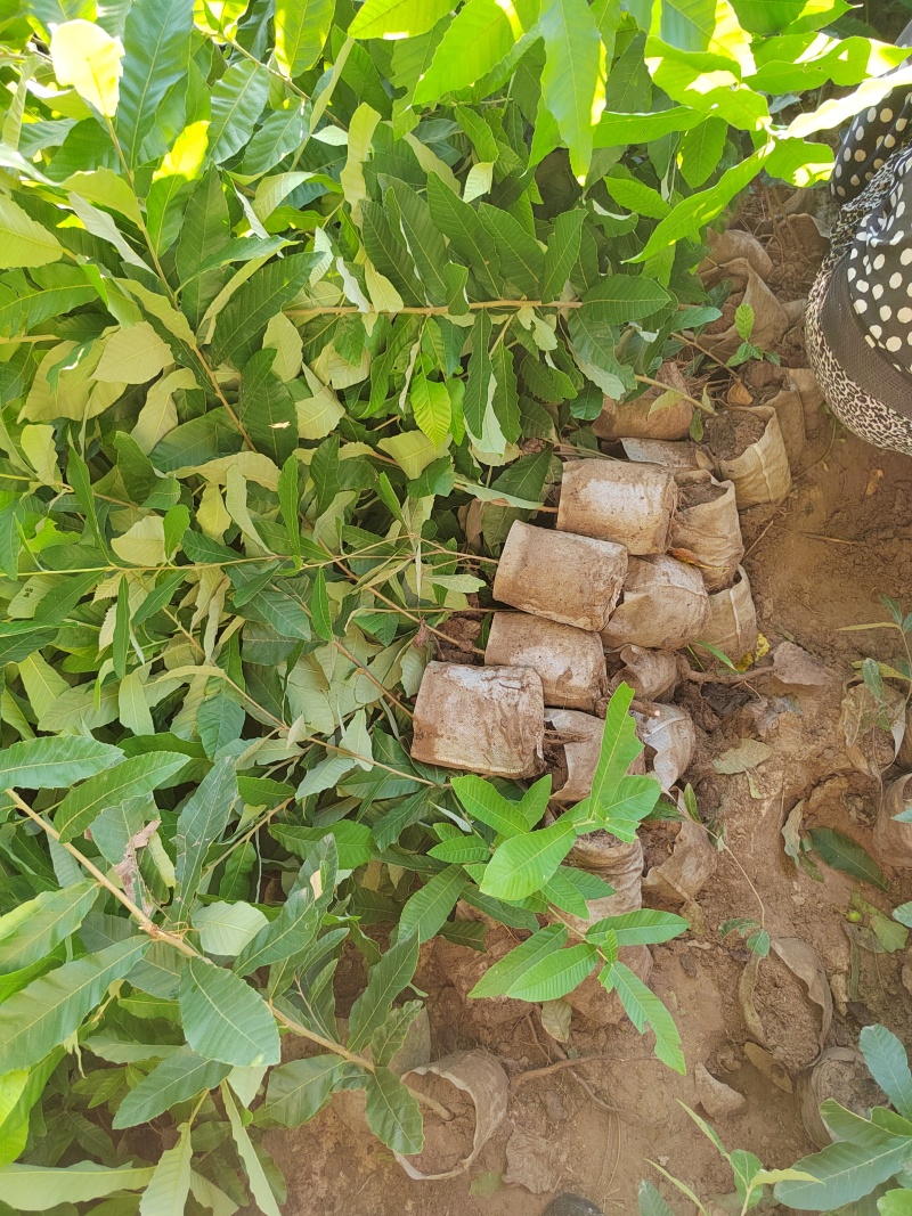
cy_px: 608
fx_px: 808
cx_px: 456
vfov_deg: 73.9
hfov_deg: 58.9
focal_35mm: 23
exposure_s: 1/100
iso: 494
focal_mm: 5.52
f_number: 1.9
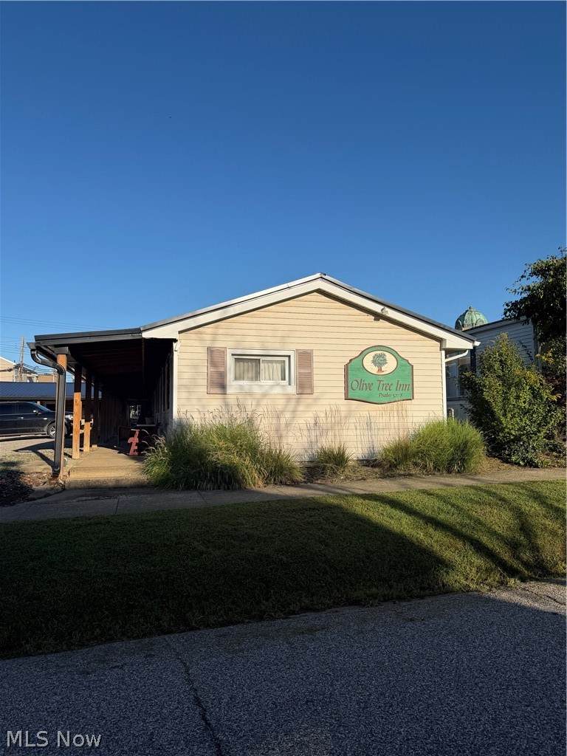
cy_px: 378
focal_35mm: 24
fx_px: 524
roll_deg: -0.8
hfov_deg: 56.8
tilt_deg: +4.6
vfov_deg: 71.6
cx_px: 284
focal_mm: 6.76
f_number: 1.78
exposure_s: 1/4673
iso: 80
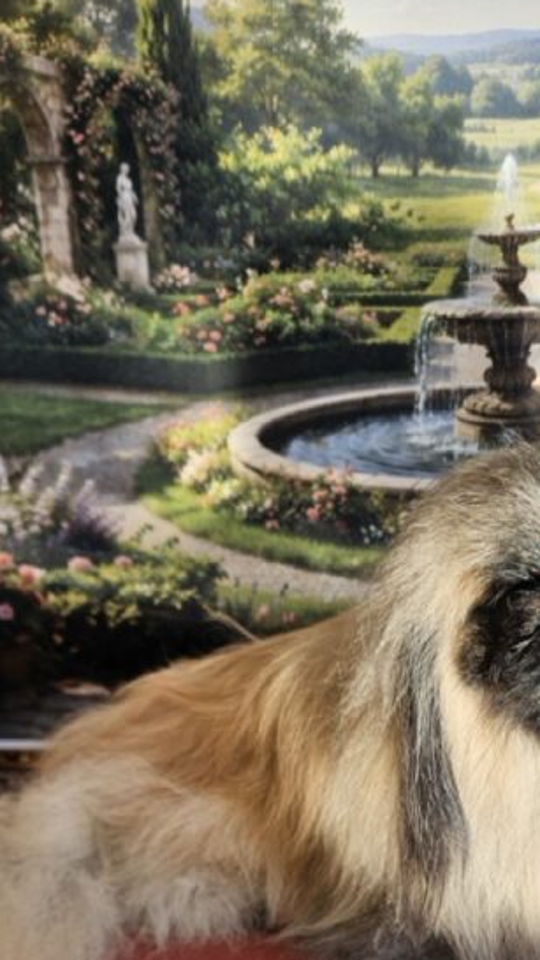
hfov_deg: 25.1
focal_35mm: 47
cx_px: 420
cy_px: 802
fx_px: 1197
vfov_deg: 41.4
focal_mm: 5.4
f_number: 1.8
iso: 25
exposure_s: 1/120
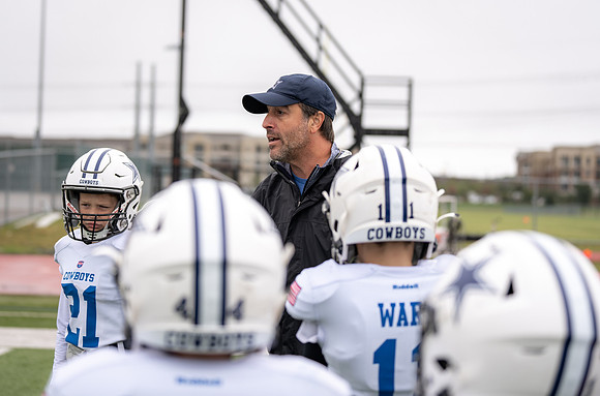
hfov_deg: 22.8
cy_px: 154
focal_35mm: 89
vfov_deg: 15.2
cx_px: 274
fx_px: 1487
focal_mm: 72
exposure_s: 1/400
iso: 100
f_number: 2.8
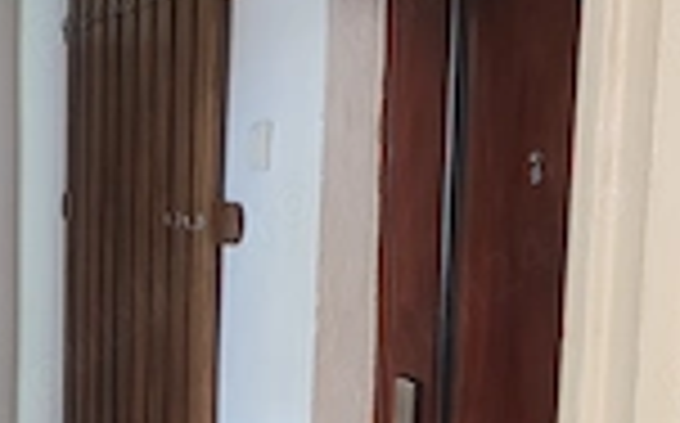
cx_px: 9
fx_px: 1407
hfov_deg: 25.9
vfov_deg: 16.9
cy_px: 364
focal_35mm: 76
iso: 2500
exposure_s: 1/50
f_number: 1.9
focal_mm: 6.12
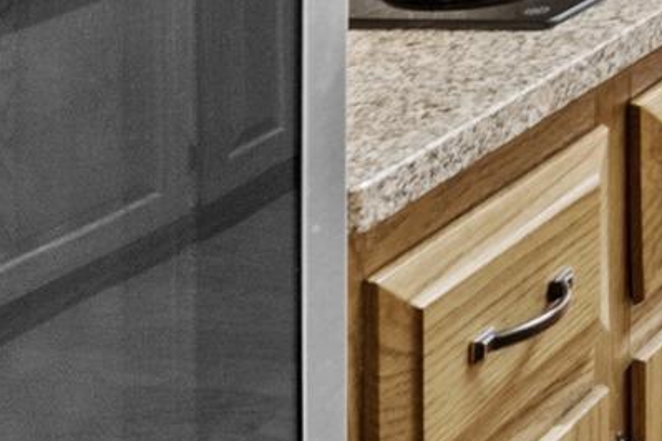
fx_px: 1728
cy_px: -555
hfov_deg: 14.4
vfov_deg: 12.2
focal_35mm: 94
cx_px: 1593
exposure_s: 1/2.5
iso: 400
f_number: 7.1
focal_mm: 10
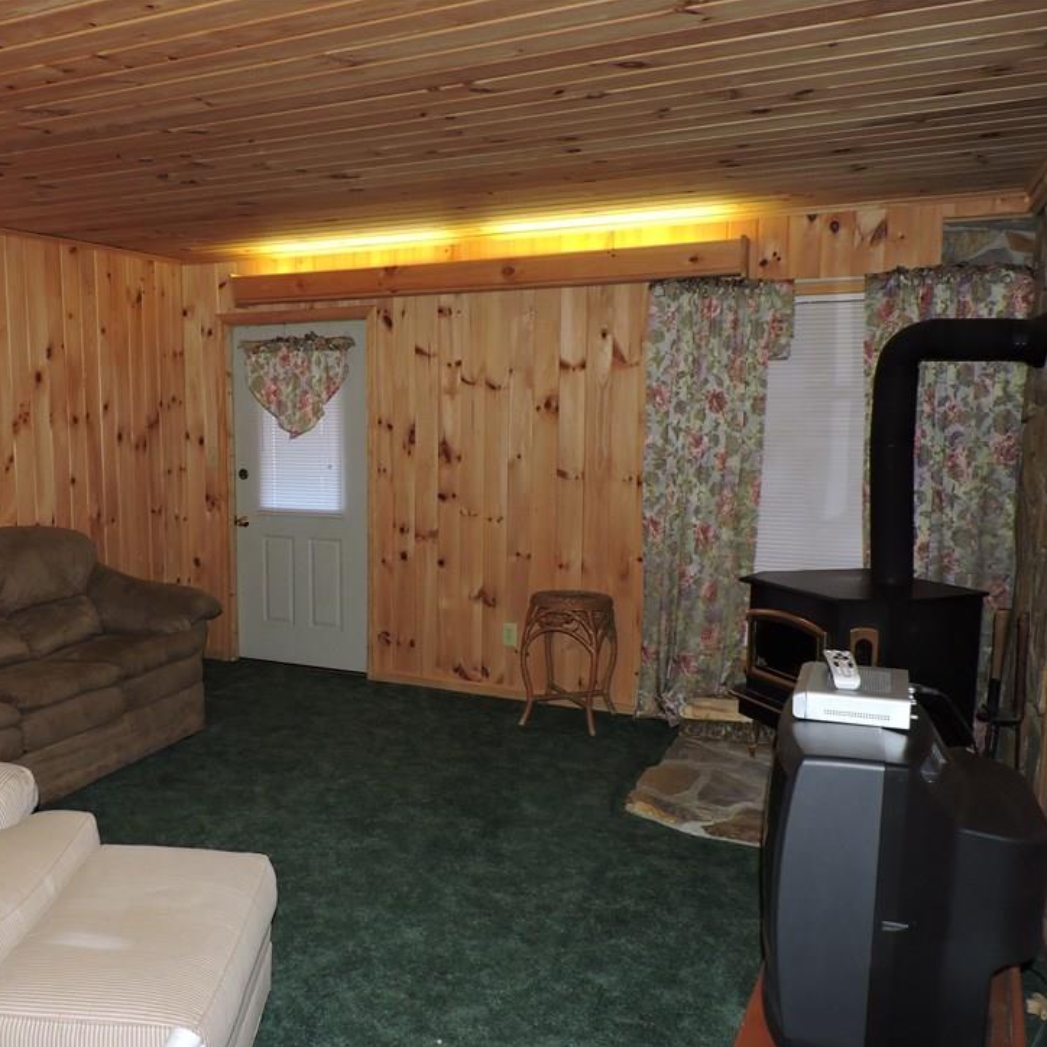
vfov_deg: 54.0
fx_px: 1027
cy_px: 551
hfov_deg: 52.7
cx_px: 330
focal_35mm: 30
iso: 200
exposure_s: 1/30
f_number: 3
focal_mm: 4.3
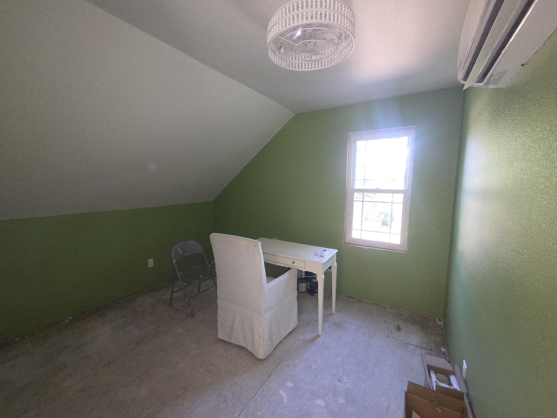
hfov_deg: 106.2
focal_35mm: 13
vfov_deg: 89.9
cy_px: 209
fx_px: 209
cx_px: 278
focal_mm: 2.2
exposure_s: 1/60
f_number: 2.2
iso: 320
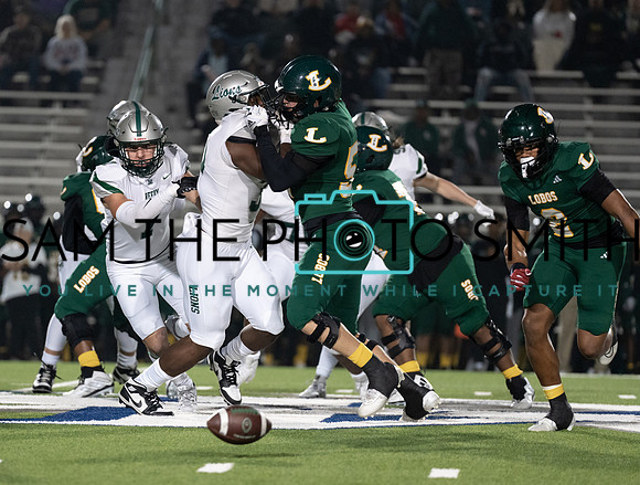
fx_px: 5130
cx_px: 211
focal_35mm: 277
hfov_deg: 7.1
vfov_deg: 5.4
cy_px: 257
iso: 3200
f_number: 2.8
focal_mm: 200
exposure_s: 1/1250
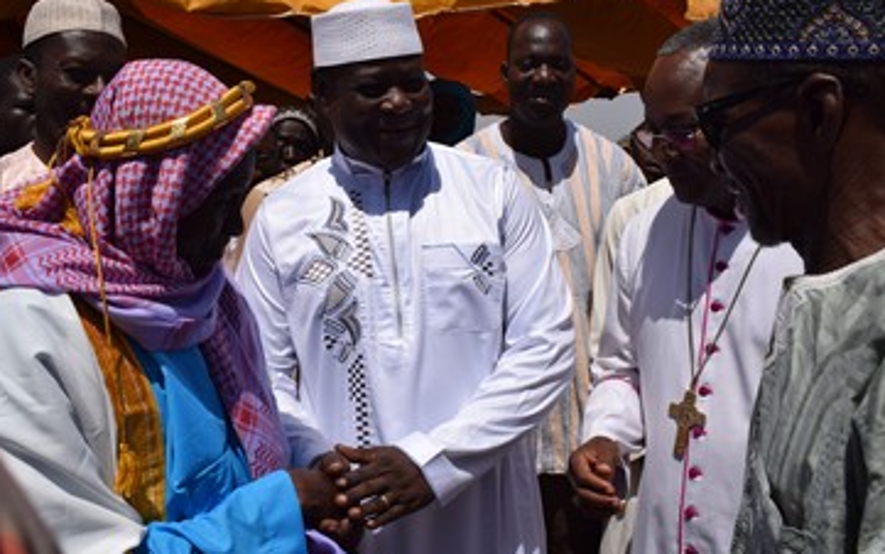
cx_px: 400
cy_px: 271
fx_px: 858
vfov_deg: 35.8
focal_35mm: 36
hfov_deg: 54.5
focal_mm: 21
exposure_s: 1/640
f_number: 13
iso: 200
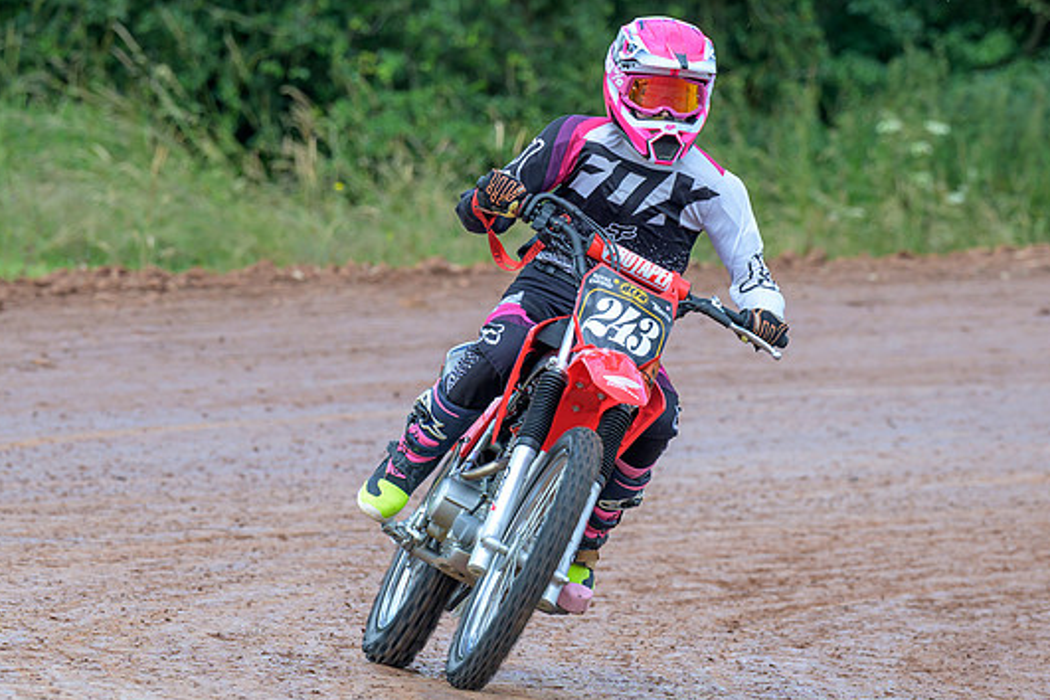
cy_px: 404
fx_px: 12191
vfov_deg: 3.3
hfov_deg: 4.9
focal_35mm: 418
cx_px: 648
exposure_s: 1/320
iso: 140
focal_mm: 200
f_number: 5
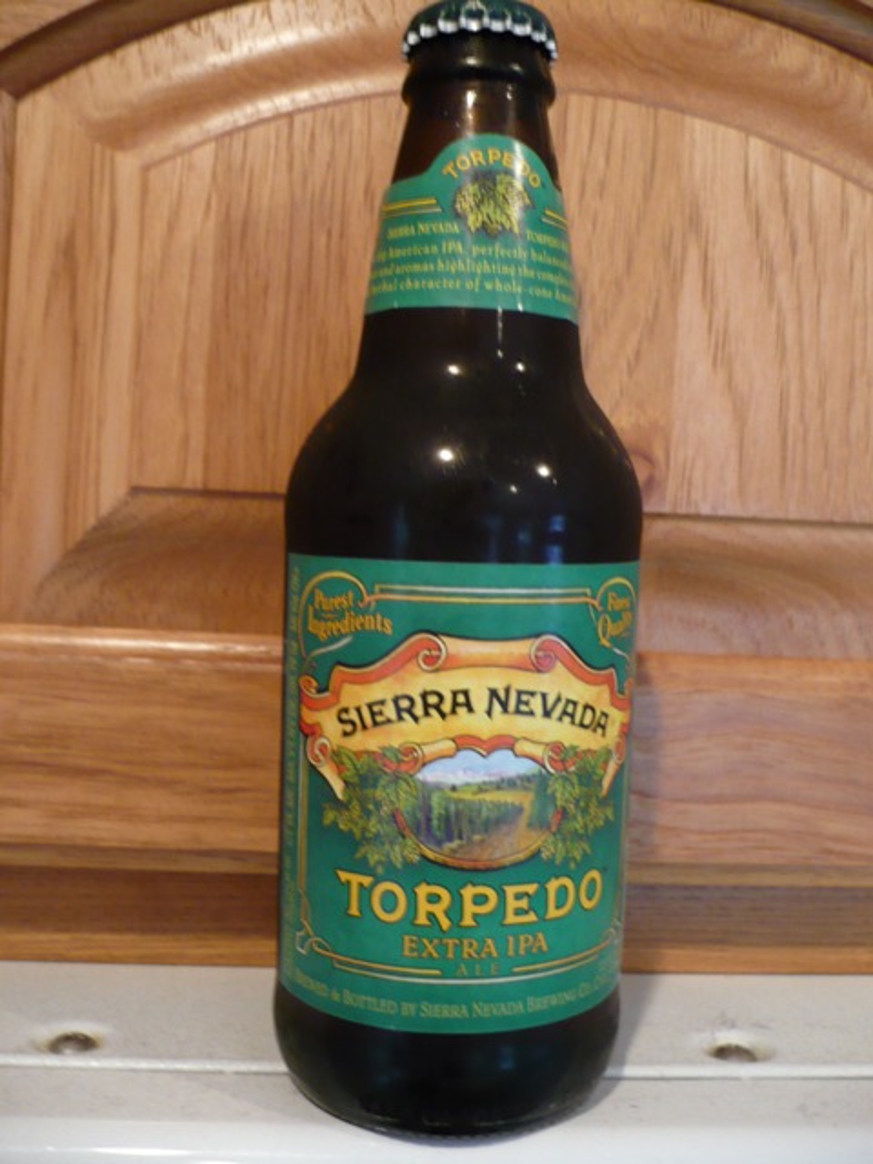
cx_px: 436
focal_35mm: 35
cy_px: 582
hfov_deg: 40.7
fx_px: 1177
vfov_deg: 52.6
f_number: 2.8
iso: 200
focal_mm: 5.8
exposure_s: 1/6
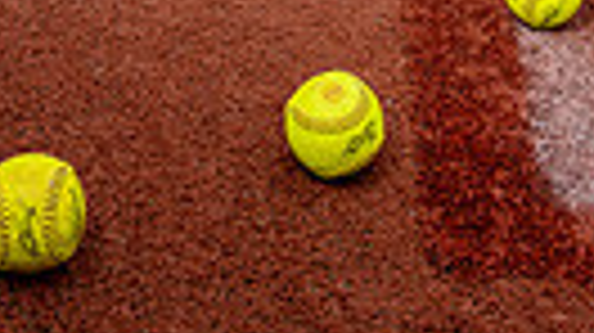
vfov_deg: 10.5
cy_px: -558
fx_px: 1464
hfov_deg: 22.9
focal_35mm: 93
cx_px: 256
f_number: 8
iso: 320
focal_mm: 26
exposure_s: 1/250
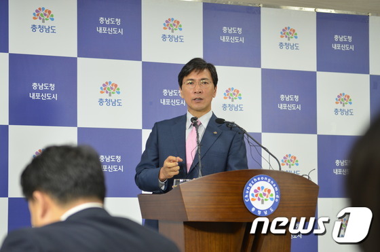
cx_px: 190
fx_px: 1106
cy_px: 126
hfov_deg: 19.5
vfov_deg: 13.0
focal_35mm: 105
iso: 400
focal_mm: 70
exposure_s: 1/160
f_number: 3.2
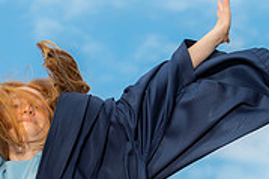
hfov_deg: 9.1
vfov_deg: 6.0
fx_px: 1695
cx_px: 96
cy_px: 141
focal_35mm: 227
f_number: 5
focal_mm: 70
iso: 80
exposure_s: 1/250
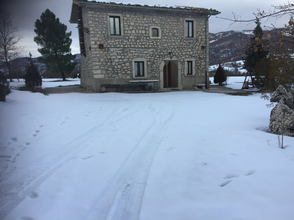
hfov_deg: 61.7
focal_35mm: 29
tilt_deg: -7.7
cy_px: 110
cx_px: 147
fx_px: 246
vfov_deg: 48.2
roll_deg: +1.8
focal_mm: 4.15
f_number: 2.2
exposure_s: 1/444
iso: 32
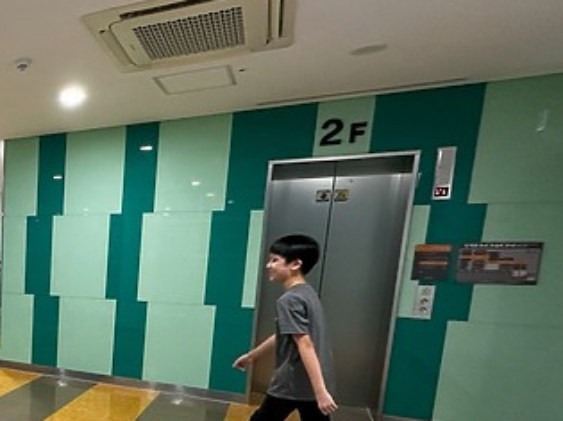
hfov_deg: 44.0
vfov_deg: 42.4
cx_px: -54
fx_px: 520
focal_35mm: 32
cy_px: 330
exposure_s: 1/60
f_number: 2.2
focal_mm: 2.22
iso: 160
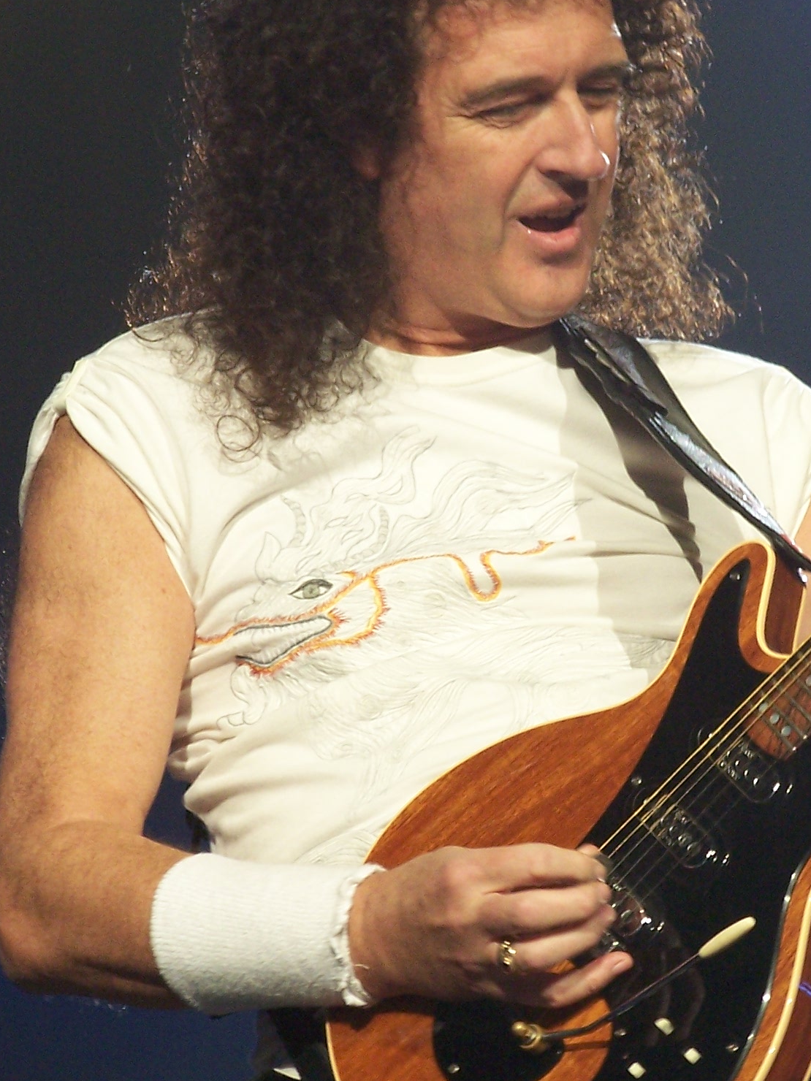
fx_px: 7560
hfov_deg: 6.1
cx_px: 654
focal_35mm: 242
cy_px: 530
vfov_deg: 8.2
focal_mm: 23.1
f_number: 3.2
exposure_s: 1/45
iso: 140
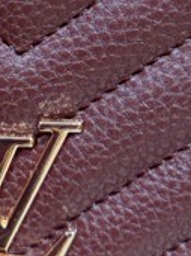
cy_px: -241
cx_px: 15
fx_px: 1335
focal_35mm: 181
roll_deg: +1.8
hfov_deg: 8.2
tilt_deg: -11.9
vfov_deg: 10.2
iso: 160
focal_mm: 6.76
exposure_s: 1/100
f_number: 1.78
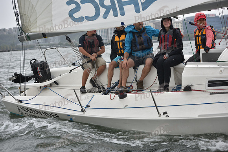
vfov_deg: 19.5
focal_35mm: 70
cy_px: 76
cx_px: 114
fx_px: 443
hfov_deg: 28.8
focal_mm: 70
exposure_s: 1/800
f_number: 4
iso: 320
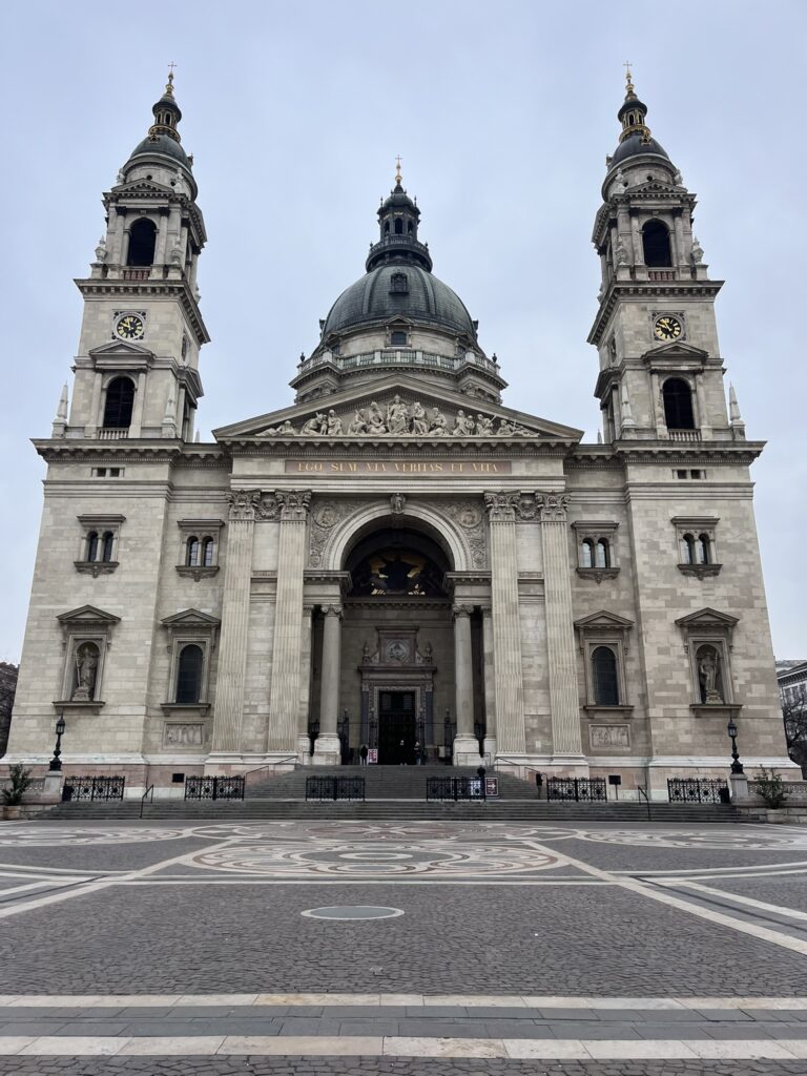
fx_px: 808
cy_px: 538
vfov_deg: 67.3
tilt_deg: +17.9
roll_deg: -0.2
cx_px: 404
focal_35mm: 26
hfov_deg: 53.1
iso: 50
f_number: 1.6
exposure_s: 1/1372
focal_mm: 5.1
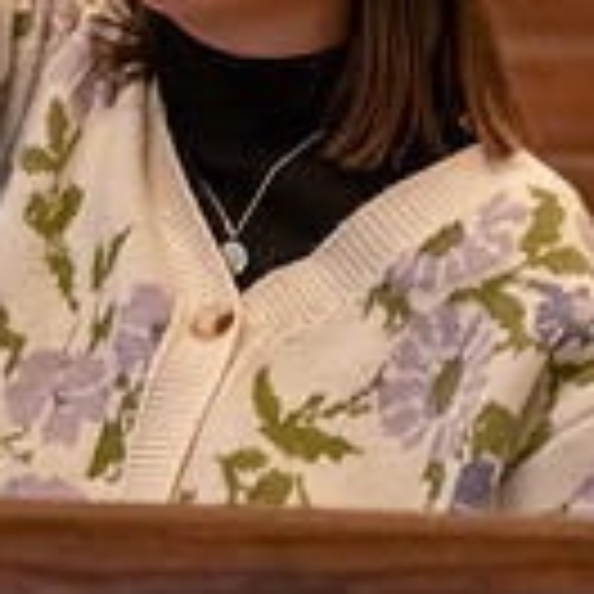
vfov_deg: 3.4
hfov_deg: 3.4
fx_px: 10134
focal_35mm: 522
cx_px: 212
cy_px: -29
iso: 6400
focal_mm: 140
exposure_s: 1/80
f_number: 2.8
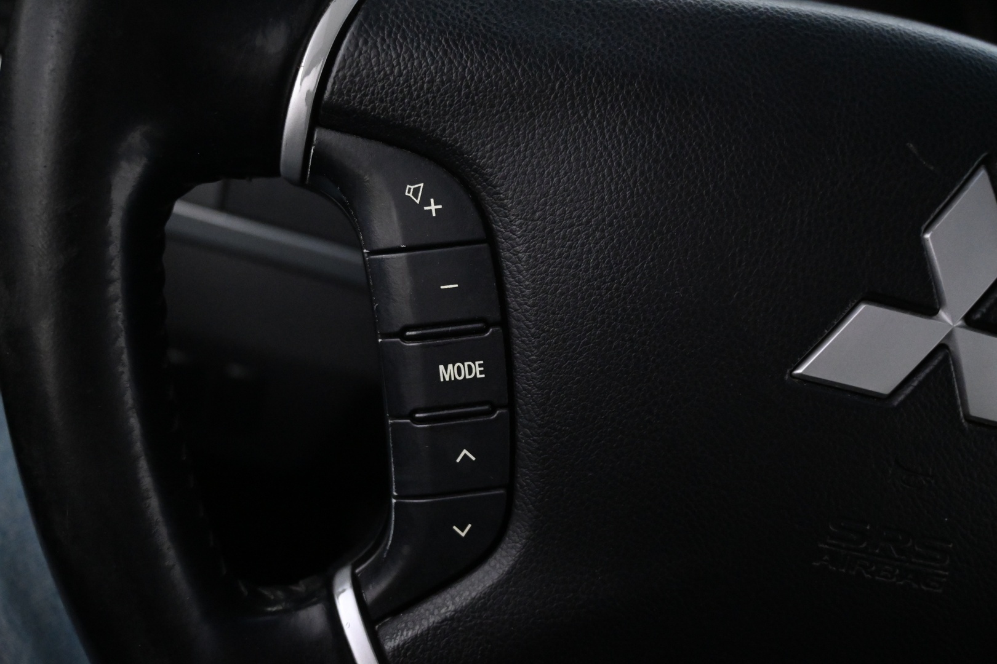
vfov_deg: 40.8
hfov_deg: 58.3
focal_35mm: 32
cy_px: 332
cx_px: 498
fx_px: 893
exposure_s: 1/30
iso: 5000
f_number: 4
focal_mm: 21.5
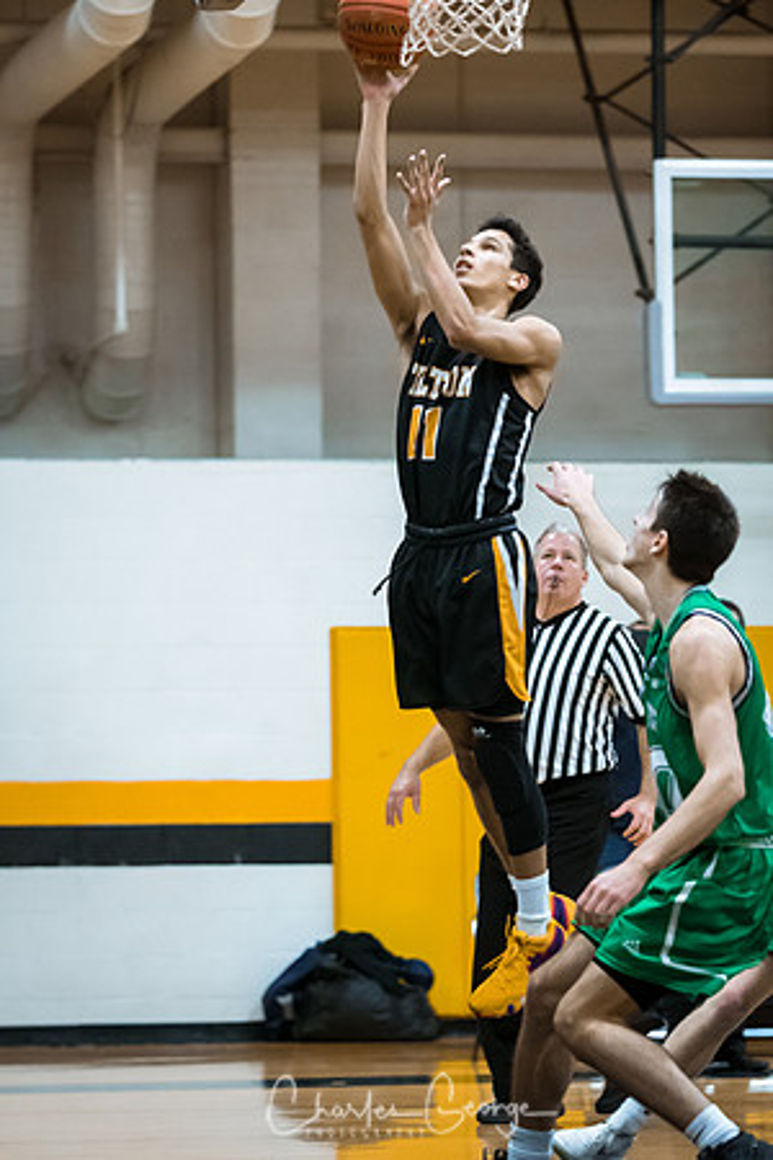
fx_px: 5314
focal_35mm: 165
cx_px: 386
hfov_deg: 8.3
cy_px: 580
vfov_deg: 12.5
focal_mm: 110
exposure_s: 1/400
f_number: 2.8
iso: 3200
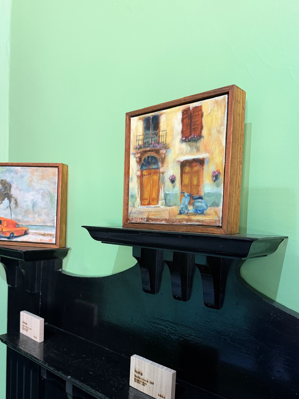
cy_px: 227
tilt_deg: -2.1
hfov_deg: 49.7
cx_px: 134
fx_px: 322
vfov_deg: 63.2
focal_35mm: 28
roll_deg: -1.7
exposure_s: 1/50
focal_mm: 6.76
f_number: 1.78
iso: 400
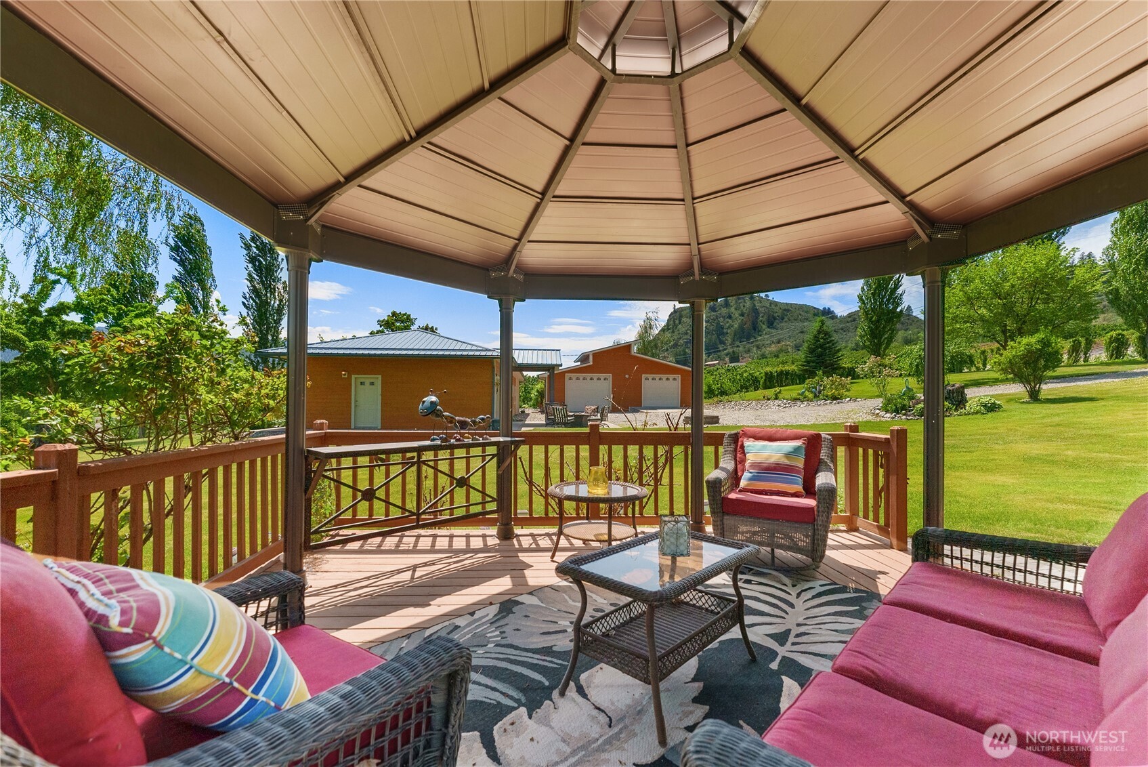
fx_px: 447
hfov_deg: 104.2
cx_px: 574
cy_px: 384
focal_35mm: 14
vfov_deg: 81.3
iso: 400
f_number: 5.6
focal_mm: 14
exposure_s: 1/125
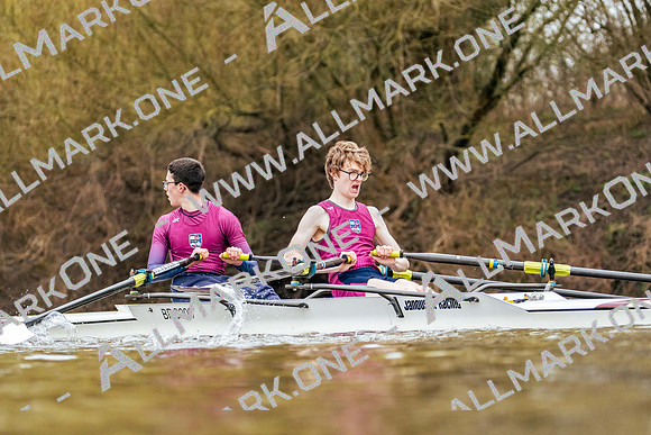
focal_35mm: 270
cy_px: 218
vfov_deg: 5.1
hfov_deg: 7.6
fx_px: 4883
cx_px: 326
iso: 5000
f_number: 6.3
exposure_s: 1/1600
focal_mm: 270
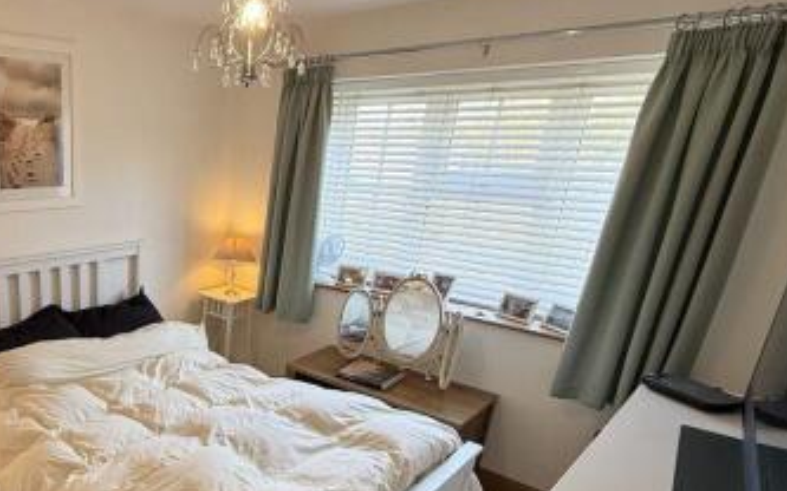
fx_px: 558
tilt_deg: -20.6
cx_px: 131
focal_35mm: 26
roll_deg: -0.2
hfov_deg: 62.9
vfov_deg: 46.6
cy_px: 339
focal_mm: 2.22
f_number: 2.2
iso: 125
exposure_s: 1/100
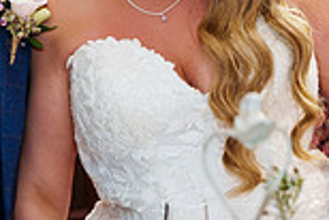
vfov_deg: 6.6
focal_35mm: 205
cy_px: -86
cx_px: 52
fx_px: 1875
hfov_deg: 10.0
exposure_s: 1/250
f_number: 3.5
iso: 800
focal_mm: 48
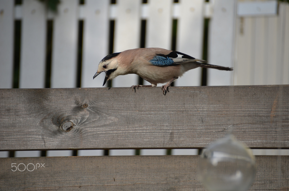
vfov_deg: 3.0
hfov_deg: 4.6
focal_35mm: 450
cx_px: 144
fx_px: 3604
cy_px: 96
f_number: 5.6
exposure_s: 1/250
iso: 160
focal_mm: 300
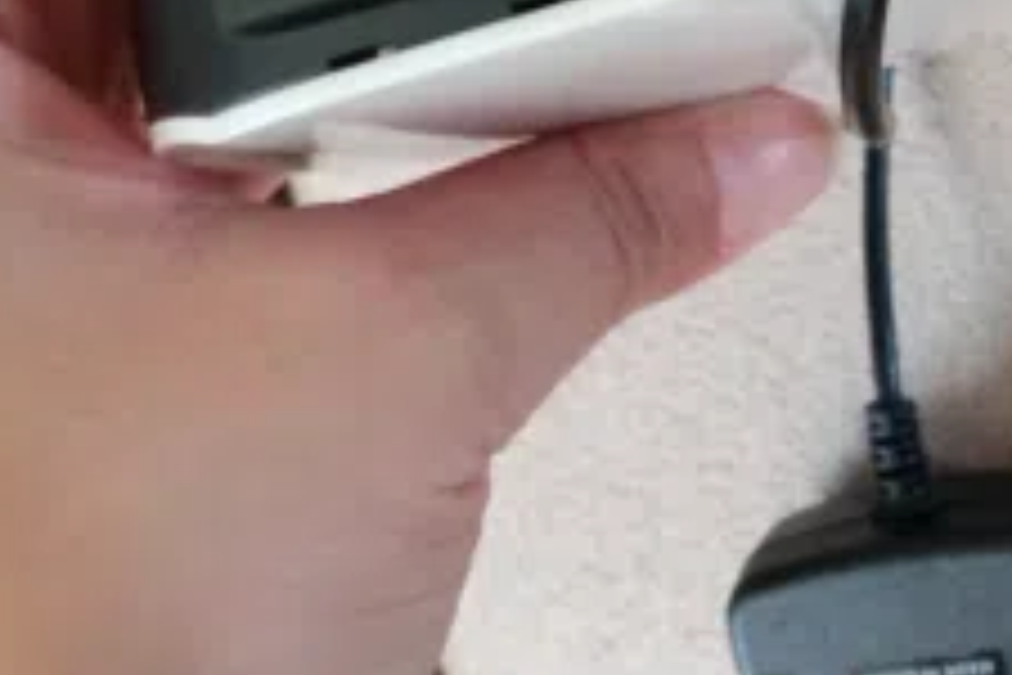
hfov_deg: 25.3
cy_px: -130
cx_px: 967
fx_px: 2164
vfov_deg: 17.0
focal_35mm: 77
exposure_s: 1/25
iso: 793
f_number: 1.8
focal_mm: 3.61
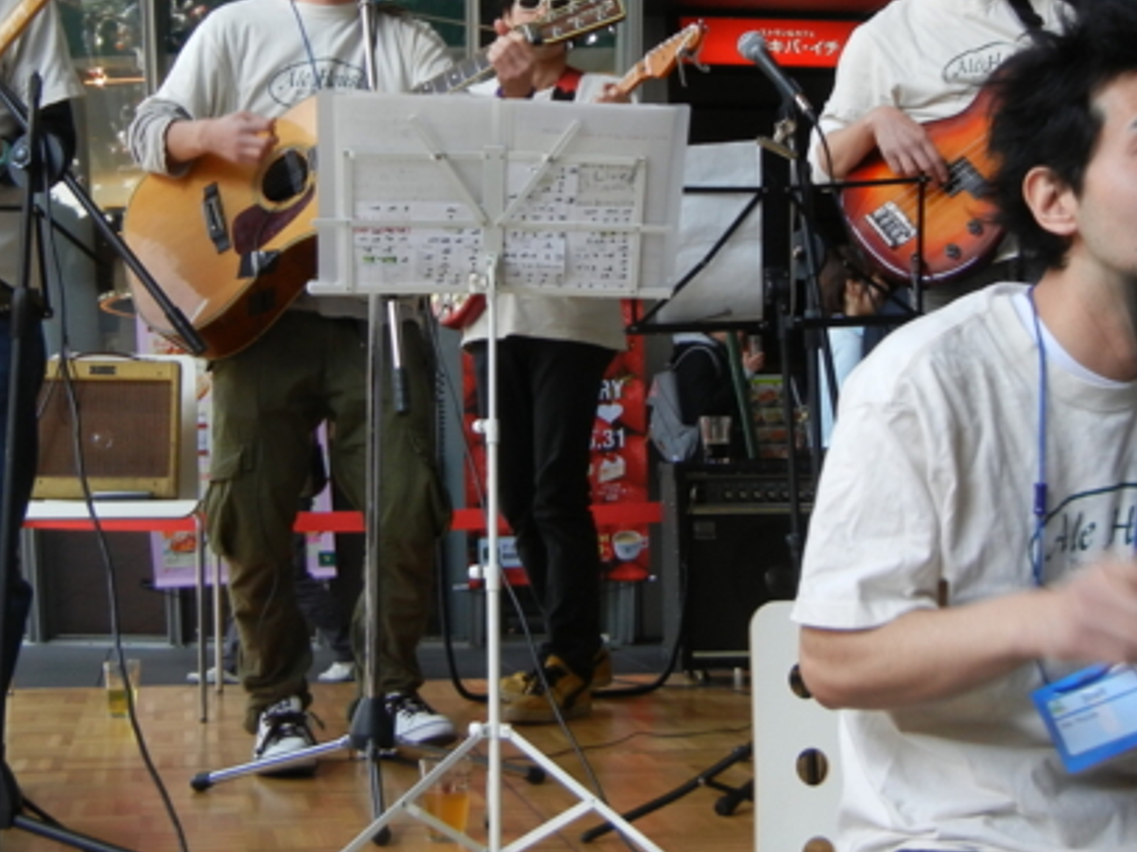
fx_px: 1937
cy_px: 176
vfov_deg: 24.4
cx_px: 453
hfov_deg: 32.6
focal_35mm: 59
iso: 160
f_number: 3.5
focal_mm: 5.4
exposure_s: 1/91.8
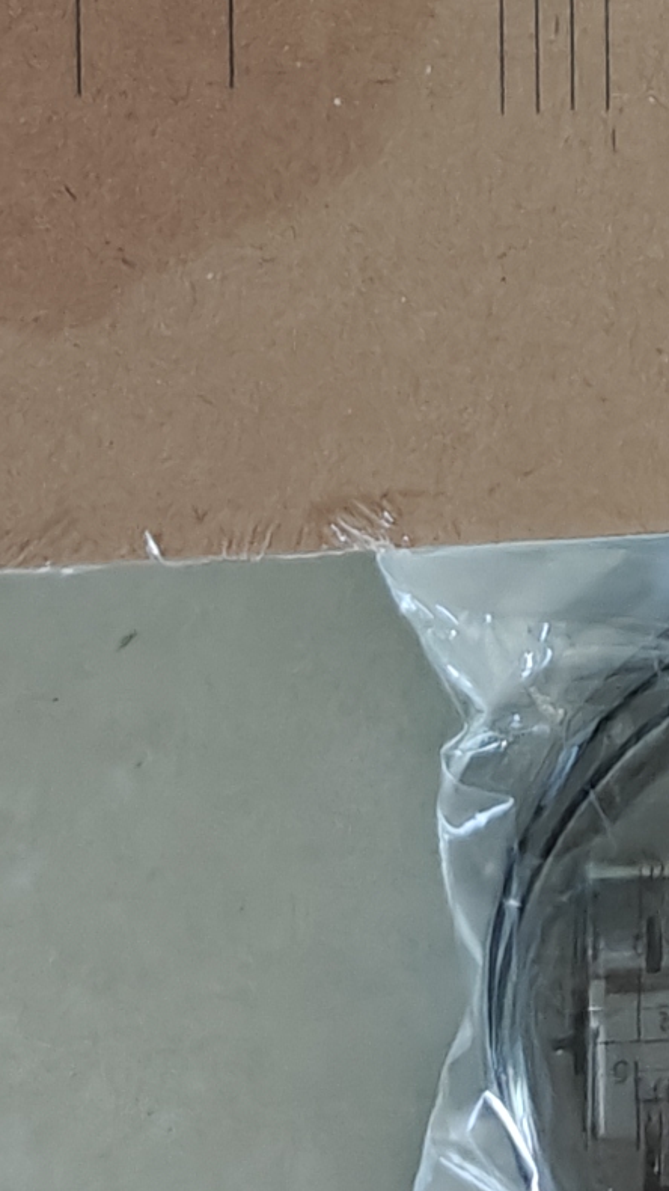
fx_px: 4102
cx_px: 1043
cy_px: -689
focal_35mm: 130
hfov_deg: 9.1
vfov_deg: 15.1
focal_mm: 6.06
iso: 640
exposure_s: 1/100
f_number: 1.6
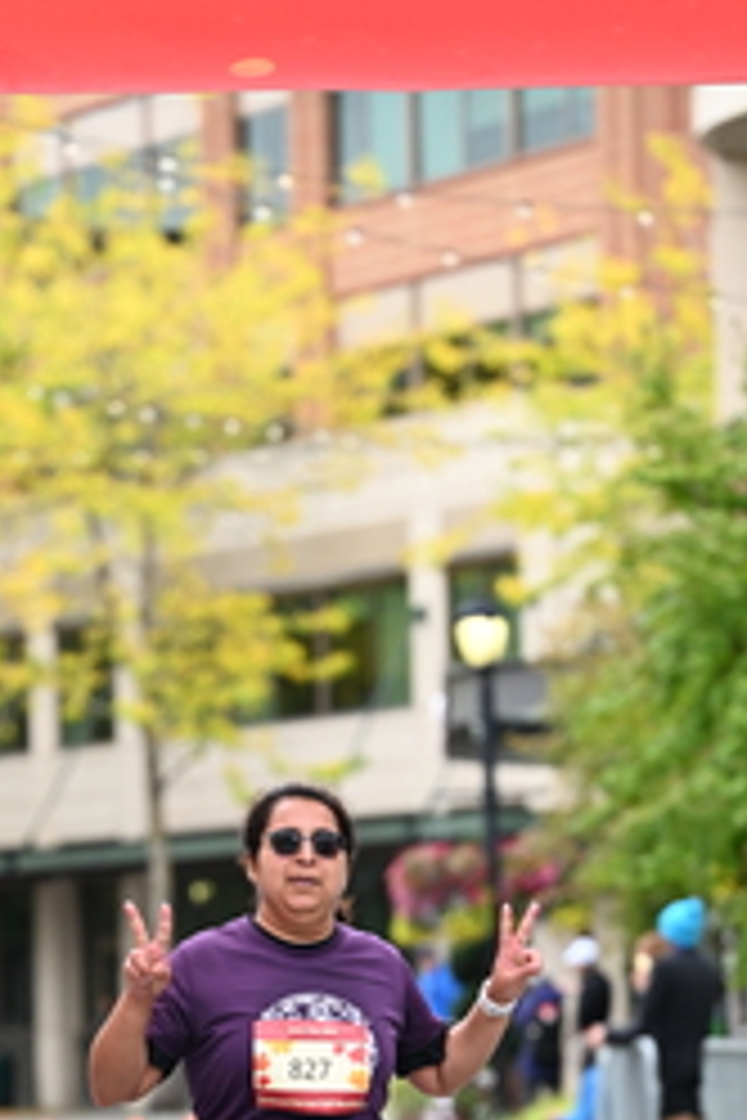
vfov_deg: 9.9
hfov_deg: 6.6
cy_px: 913
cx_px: 349
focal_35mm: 208
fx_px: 6473
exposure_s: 1/2000
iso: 640
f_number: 2.8
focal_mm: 94
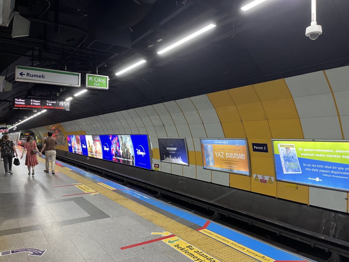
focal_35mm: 26
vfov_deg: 53.1
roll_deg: -0.5
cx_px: 174
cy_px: 131
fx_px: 262
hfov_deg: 67.3
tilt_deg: +1.1
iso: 400
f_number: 1.6
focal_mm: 5.1
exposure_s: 1/50
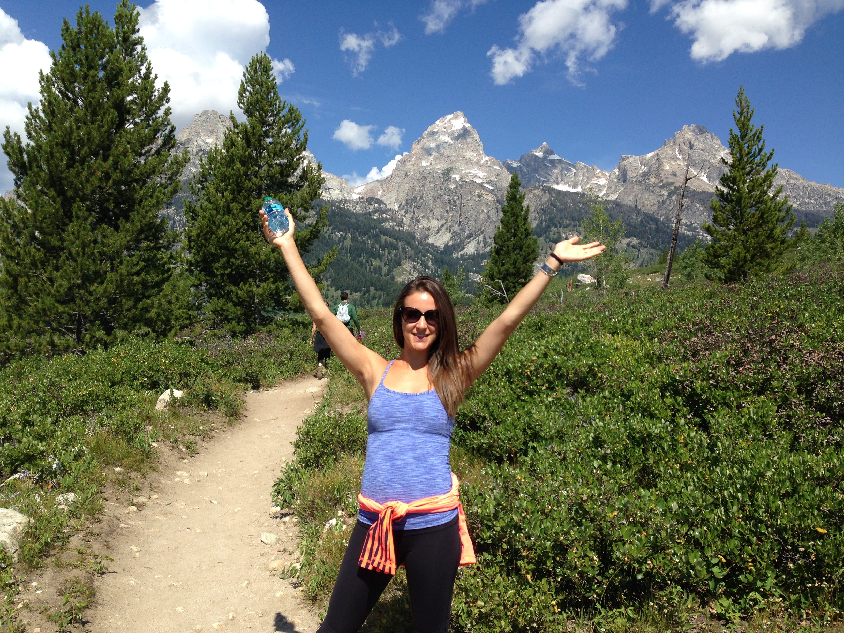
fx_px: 805
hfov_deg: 55.4
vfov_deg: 42.9
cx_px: 422
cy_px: 316
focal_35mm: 33
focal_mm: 4.12
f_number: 2.4
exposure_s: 1/1466
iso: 50
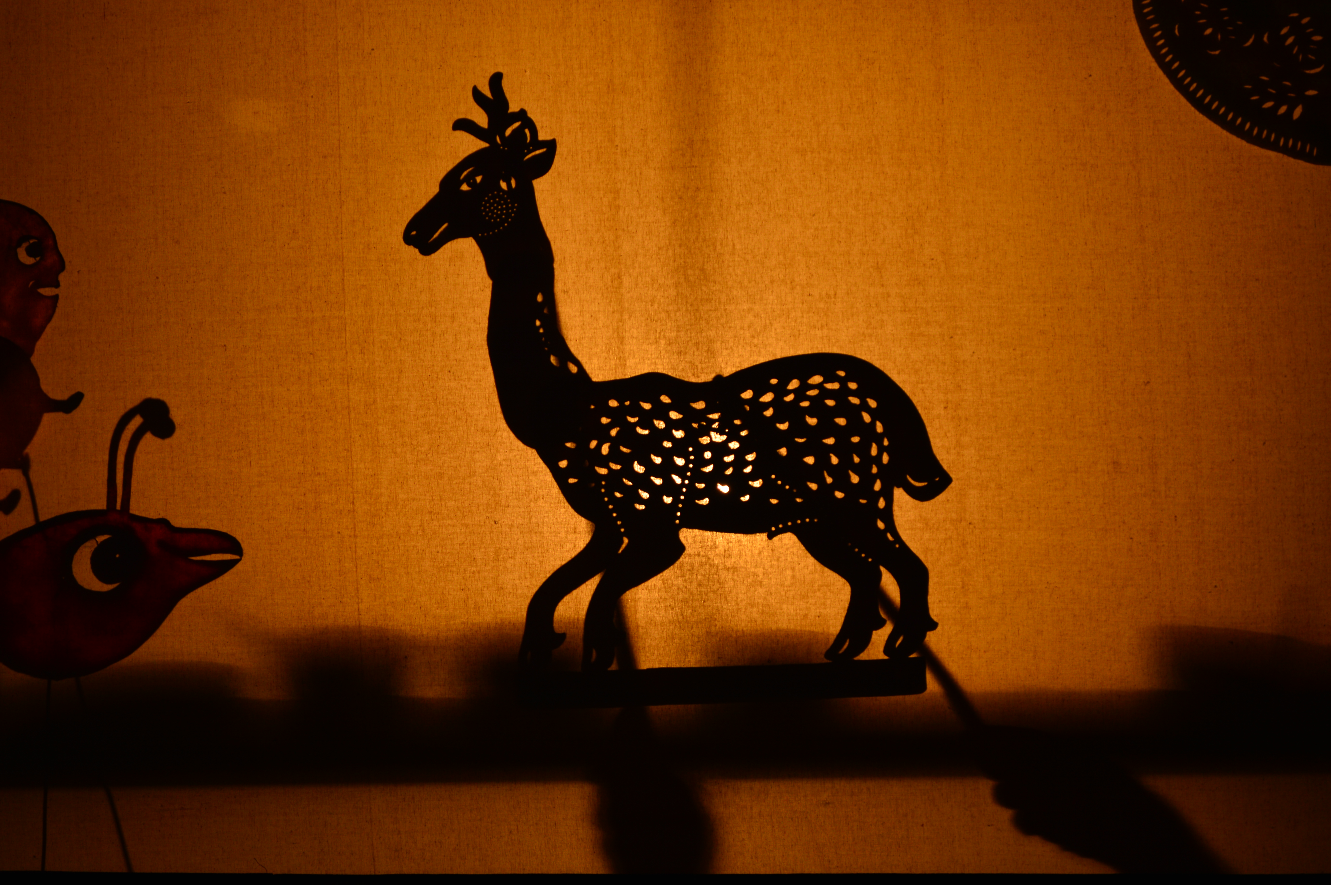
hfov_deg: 24.6
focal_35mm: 82
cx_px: 666
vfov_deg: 16.5
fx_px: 3047
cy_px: 442
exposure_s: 1/60
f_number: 5.6
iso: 100
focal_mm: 55
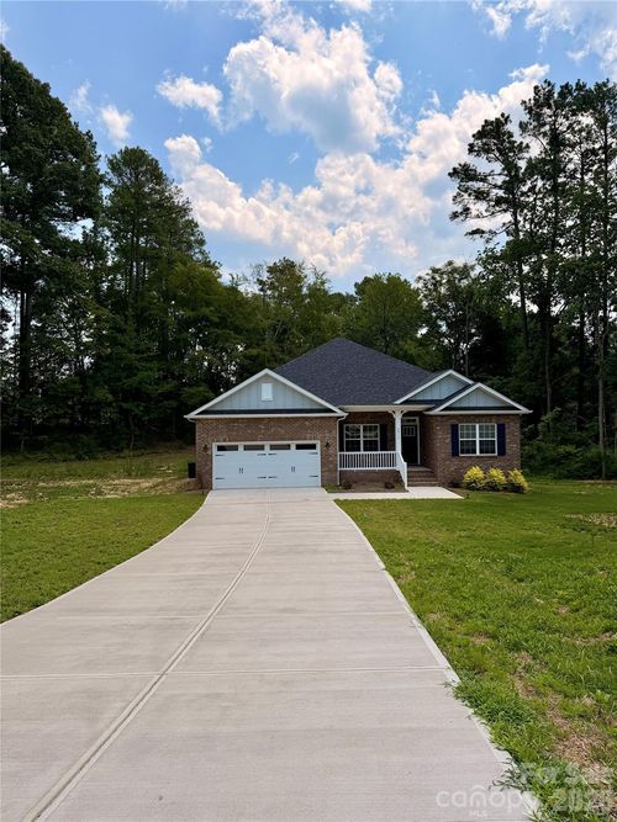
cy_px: 411
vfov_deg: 71.6
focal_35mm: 24
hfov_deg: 56.8
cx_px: 308
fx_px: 571
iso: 80
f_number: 1.78
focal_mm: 6.76
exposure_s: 1/6711
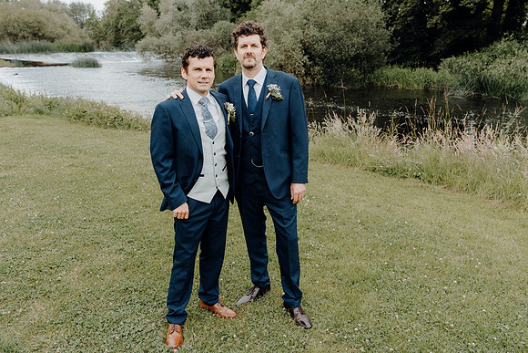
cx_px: 264
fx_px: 455
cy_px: 176
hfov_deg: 60.3
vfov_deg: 42.3
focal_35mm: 31
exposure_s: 1/200
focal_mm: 31
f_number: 5
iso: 160
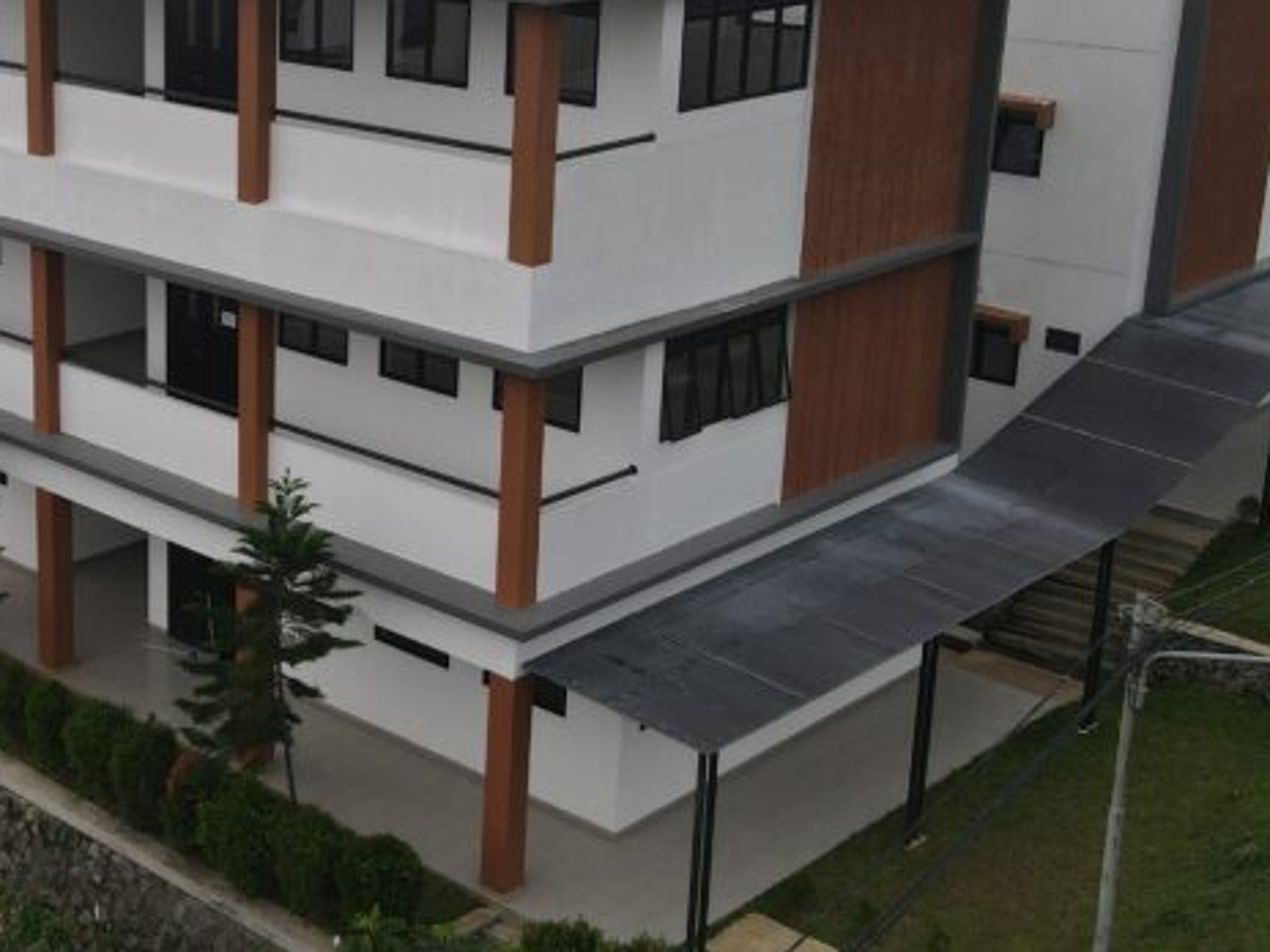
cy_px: 345
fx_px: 1944
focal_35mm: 53
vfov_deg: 27.4
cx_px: 159
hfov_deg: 34.4
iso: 100
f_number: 2.8
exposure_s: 1/200
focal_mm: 4.5
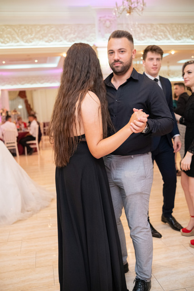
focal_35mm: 35
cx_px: 97
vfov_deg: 54.4
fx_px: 283
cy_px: 146
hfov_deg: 37.9
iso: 1600
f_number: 2
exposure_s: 1/125
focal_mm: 23
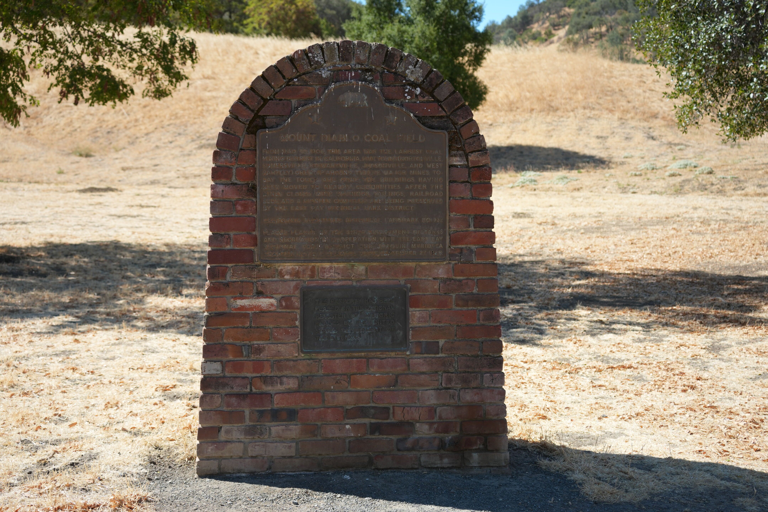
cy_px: 256
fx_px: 1067
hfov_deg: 39.6
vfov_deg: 27.0
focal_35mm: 50
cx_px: 384
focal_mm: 50
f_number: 4.5
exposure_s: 1/1000
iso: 320
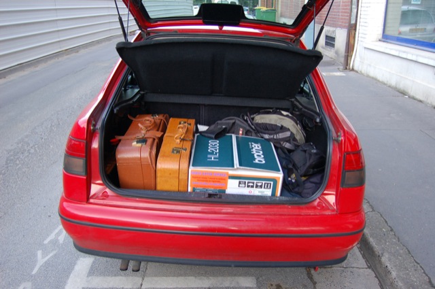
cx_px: 218
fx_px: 362
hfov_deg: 62.0
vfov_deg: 43.5
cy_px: 144
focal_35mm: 30
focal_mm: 20
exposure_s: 1/20
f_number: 3.8
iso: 400
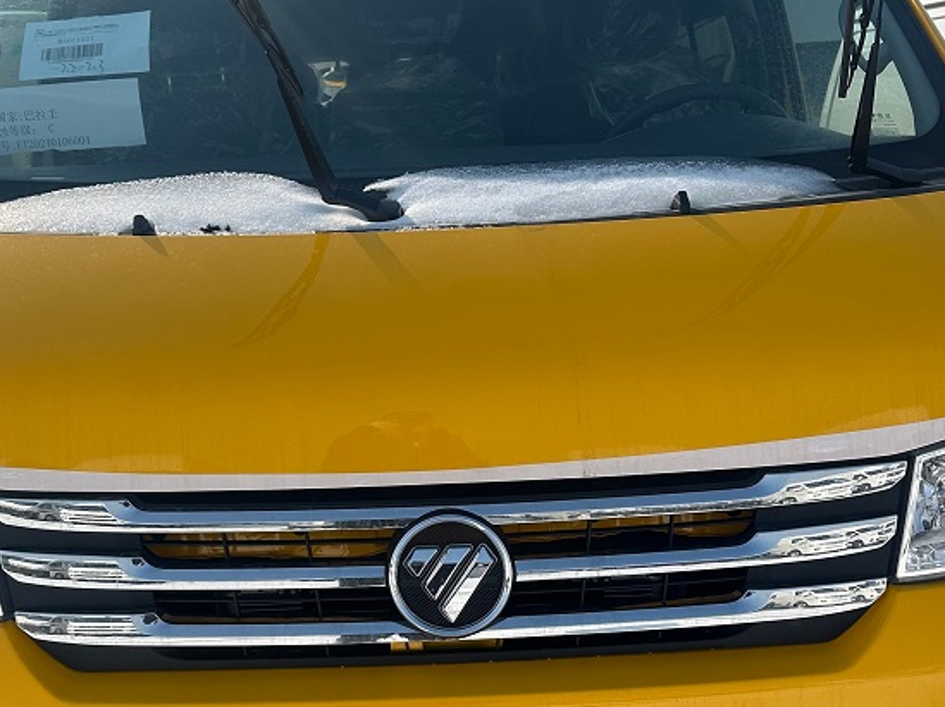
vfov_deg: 40.7
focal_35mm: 35
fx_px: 955
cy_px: 346
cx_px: 420
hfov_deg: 52.5
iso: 80
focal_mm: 6.86
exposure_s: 1/6211
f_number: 1.78
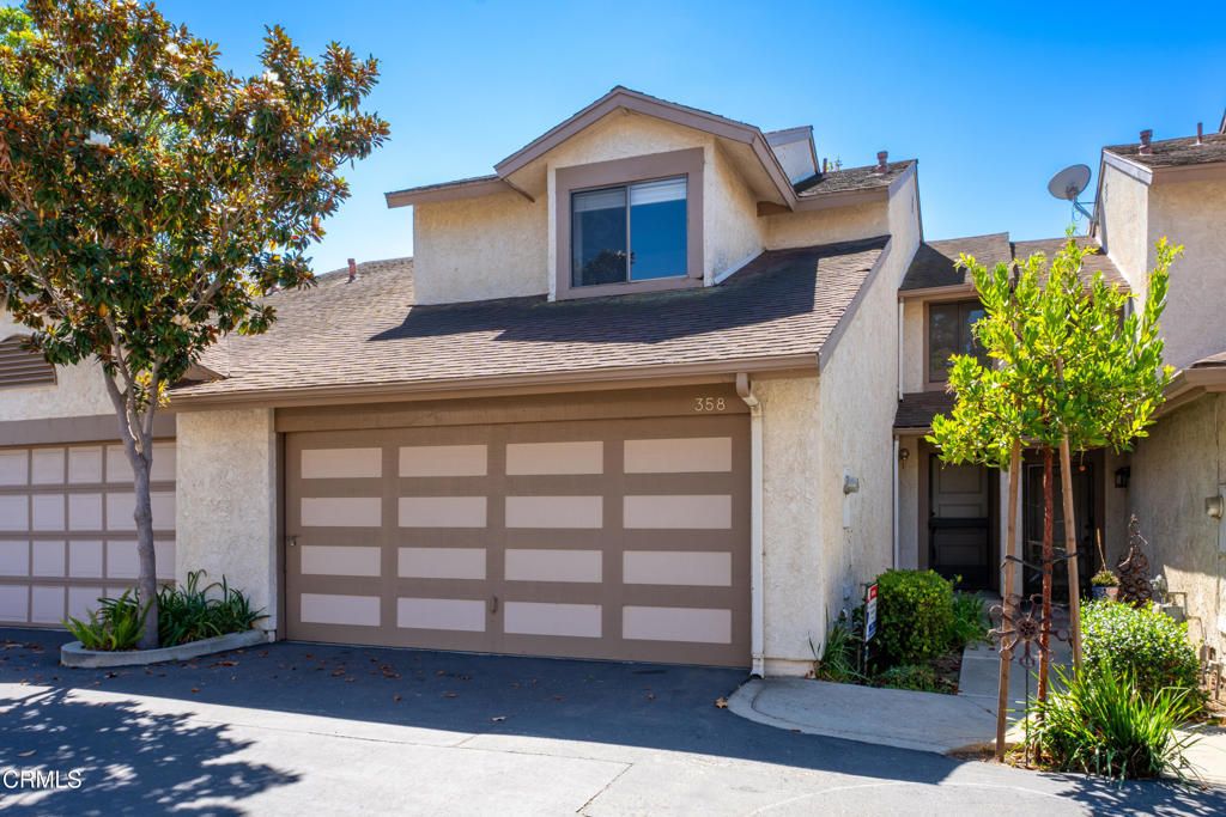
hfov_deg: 66.4
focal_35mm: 28
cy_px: 518
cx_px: 623
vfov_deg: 46.7
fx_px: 937
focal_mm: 20.6
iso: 100
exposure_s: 1/50
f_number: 11
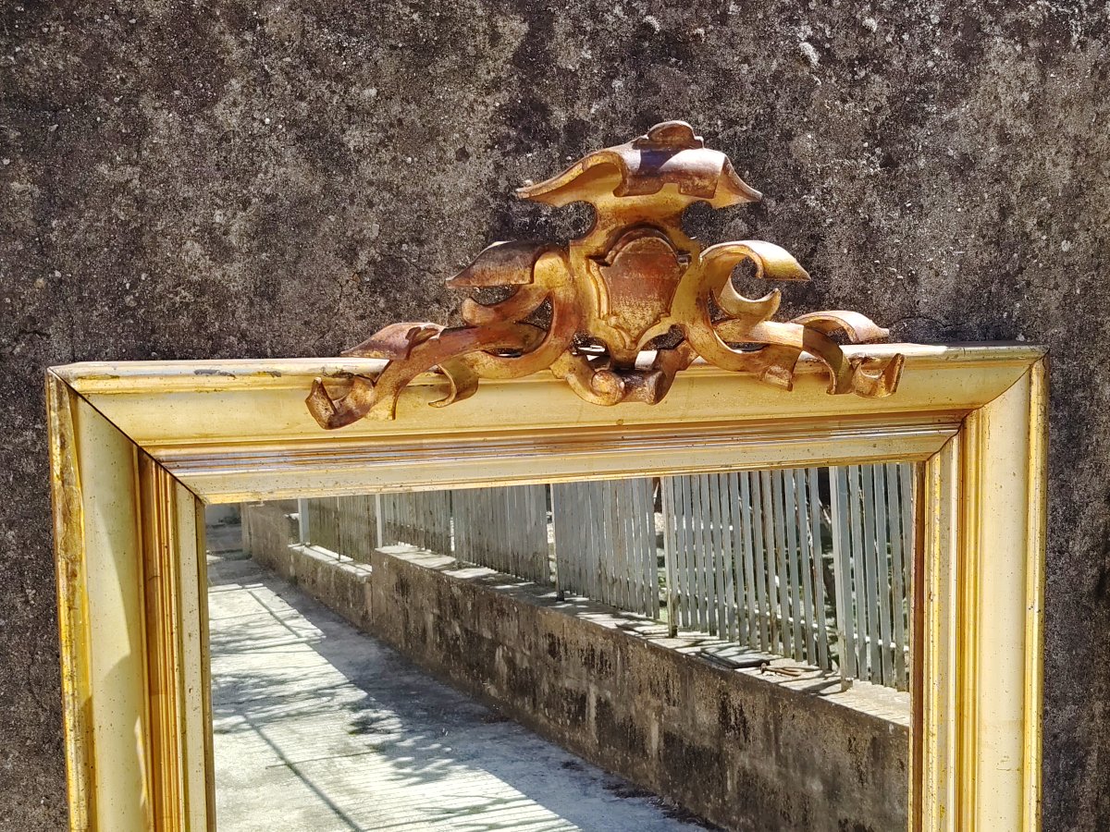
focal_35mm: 42
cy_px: 416
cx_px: 555
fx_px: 1347
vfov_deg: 34.3
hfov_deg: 44.8
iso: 100
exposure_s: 1/387
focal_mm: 5.25
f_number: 1.75
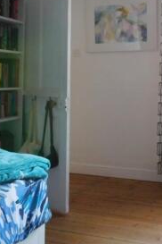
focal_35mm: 51
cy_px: 82
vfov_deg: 38.5
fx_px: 344
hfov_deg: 26.0
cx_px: 132
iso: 400
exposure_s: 1/30
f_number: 3
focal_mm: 4
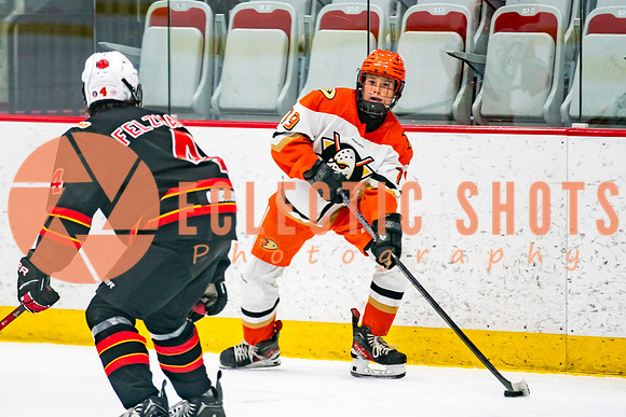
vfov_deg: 3.7
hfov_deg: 5.5
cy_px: 261
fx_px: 6530
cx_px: 280
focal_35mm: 375
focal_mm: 200
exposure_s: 1/640
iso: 800
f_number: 2.8
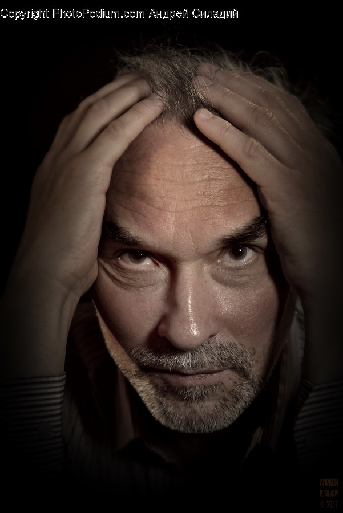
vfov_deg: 32.4
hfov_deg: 21.9
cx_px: 172
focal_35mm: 62
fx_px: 885
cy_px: 256
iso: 1600
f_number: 4.5
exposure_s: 1/80
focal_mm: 62
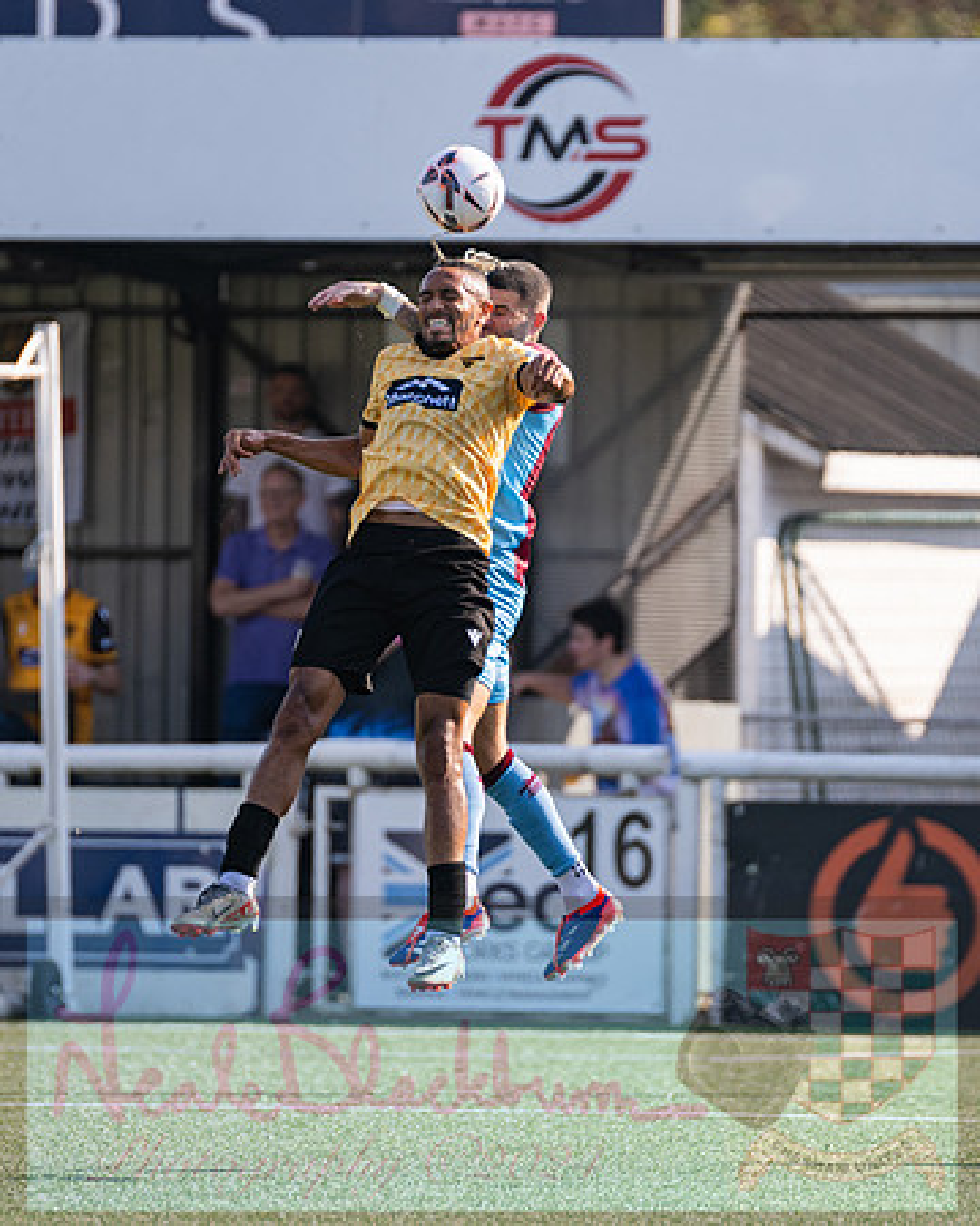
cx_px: 564
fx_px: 23411
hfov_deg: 2.4
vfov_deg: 3.0
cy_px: 504
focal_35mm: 646
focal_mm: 300
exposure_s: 1/1600
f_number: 2.8
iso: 200
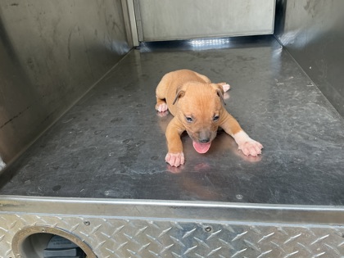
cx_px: 172
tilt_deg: -29.9
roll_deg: +3.1
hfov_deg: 61.7
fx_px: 288
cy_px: 129
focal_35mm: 29
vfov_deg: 48.2
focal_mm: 3
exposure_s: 1/120
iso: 40
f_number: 1.8
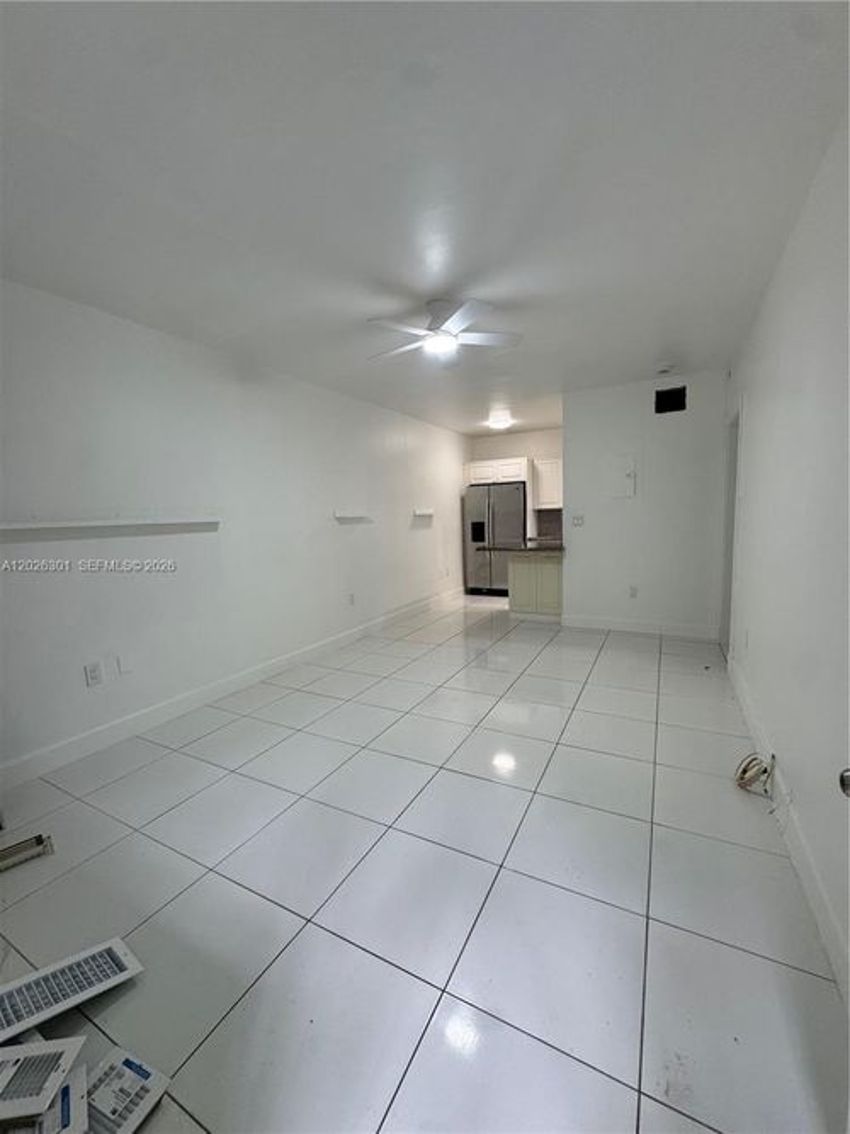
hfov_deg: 85.7
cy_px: 567
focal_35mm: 14
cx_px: 425
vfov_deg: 102.1
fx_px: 459
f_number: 2.2
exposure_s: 1/120
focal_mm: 2.22
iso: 160
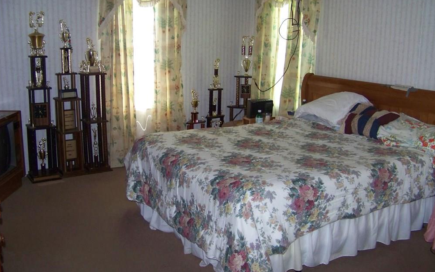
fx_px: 462
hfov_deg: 50.4
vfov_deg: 32.7
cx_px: 216
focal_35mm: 39
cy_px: 115
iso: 200
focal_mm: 5.85
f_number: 2.8
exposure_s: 1/30
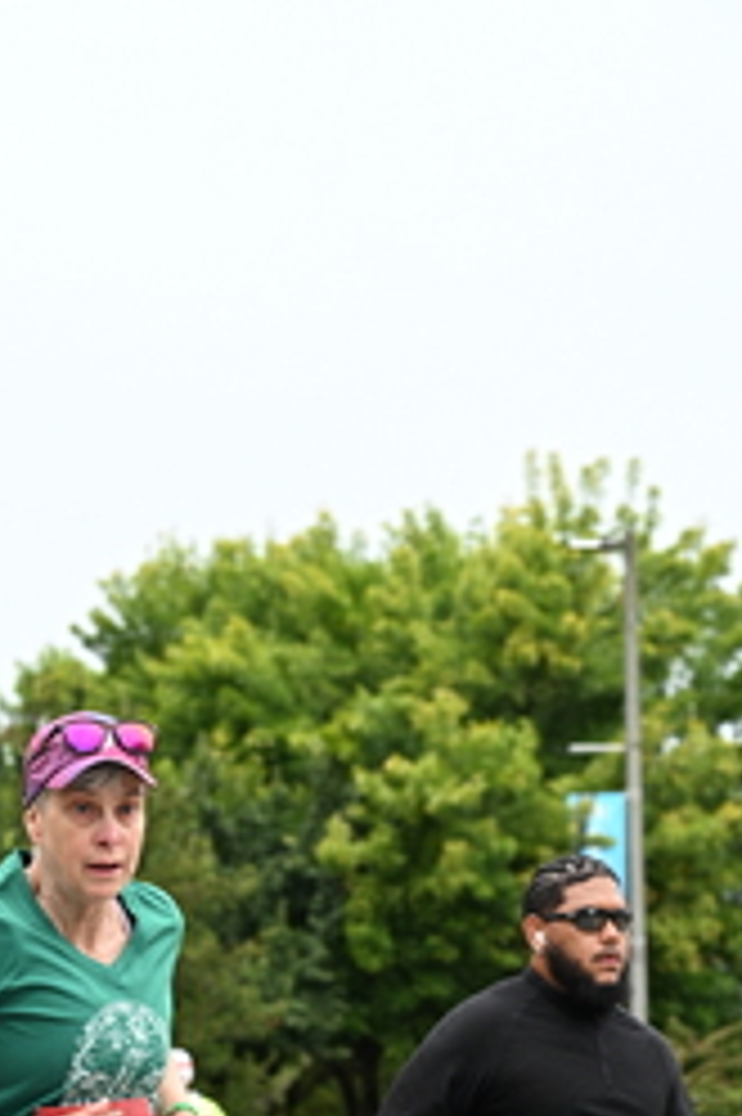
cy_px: 1089
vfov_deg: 15.2
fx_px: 4117
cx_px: 56
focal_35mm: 133
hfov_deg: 10.2
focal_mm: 60
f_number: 4
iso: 1600
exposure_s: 1/800
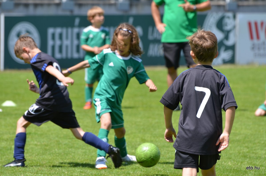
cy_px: 88
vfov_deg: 3.8
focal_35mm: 360
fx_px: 2655
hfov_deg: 5.7
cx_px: 133
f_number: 5.6
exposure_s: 1/500
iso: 200
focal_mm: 240
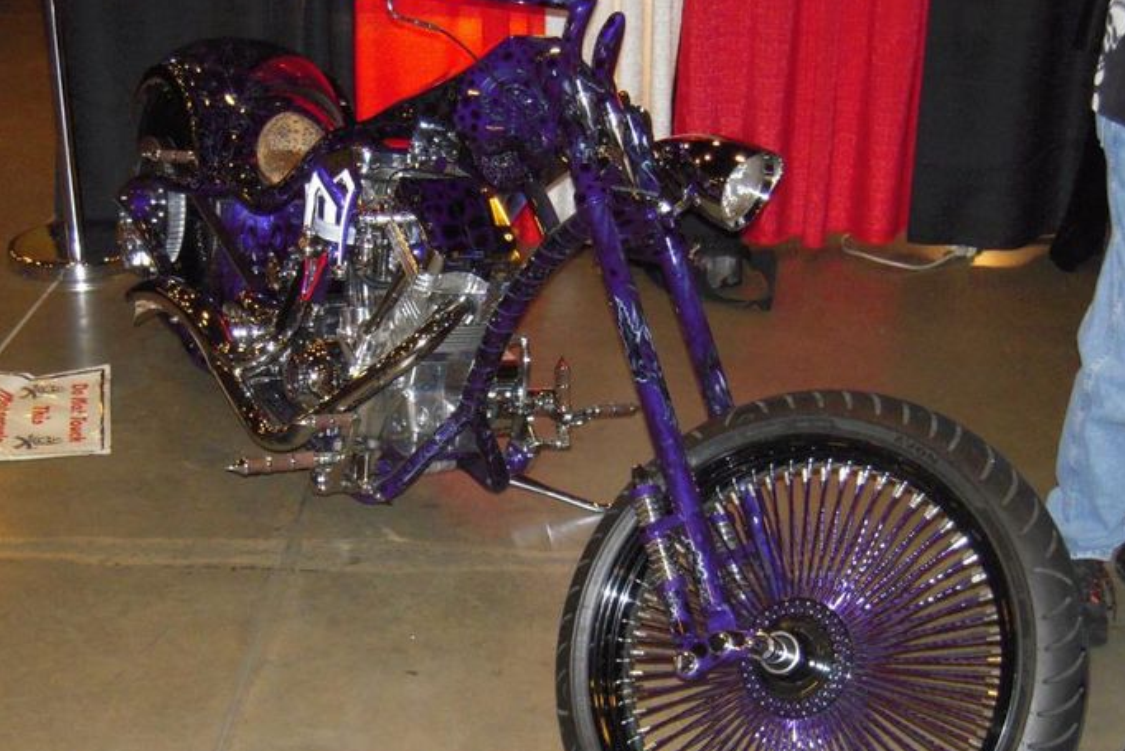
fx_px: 1907
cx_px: 472
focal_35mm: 61
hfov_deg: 32.8
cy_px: 479
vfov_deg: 22.2
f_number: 3.5
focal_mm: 8.9
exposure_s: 1/250
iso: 800
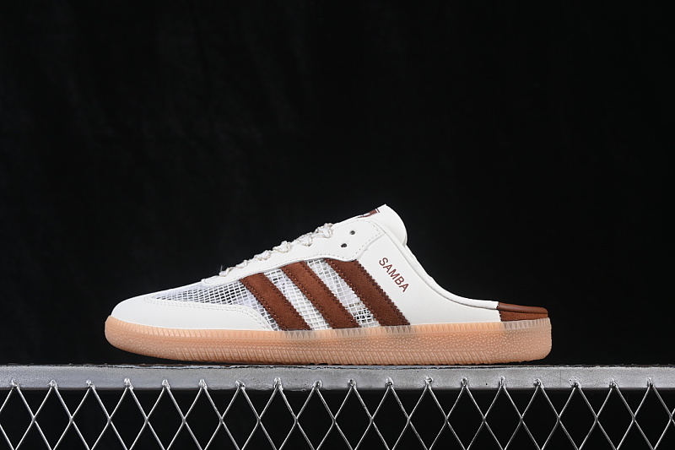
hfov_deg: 27.0
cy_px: 225
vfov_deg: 18.2
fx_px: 1406
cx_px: 338
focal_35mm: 75
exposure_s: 1/80
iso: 160
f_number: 8
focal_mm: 50
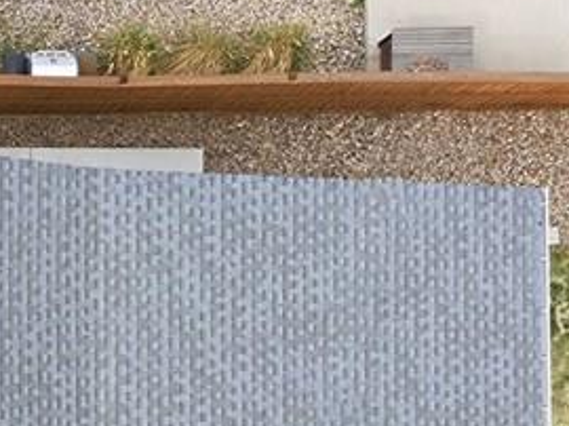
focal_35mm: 142
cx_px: -493
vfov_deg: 10.0
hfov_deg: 12.5
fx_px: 2332
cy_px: 690
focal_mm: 12.3
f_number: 8
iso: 100
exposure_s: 1/100
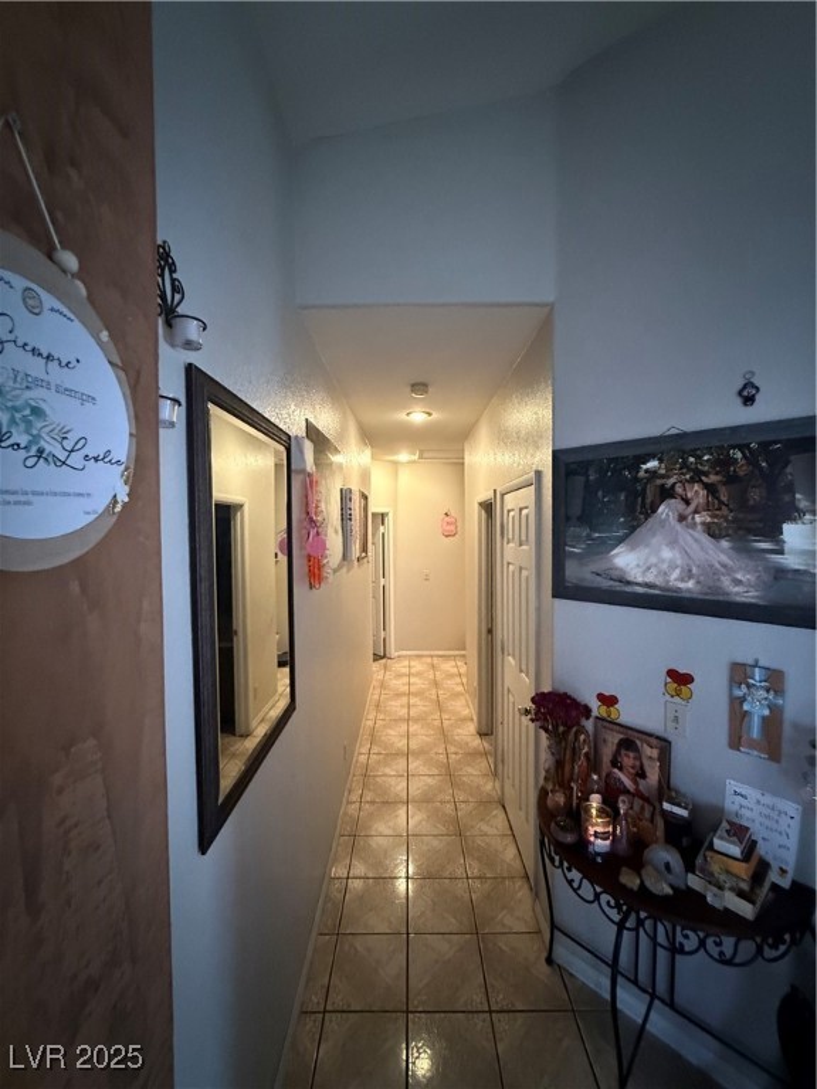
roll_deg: +0.0
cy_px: 544
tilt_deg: -1.5
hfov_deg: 85.7
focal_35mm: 14
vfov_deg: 102.1
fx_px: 441
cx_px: 408
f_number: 2.2
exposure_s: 1/40
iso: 1000
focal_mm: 2.22
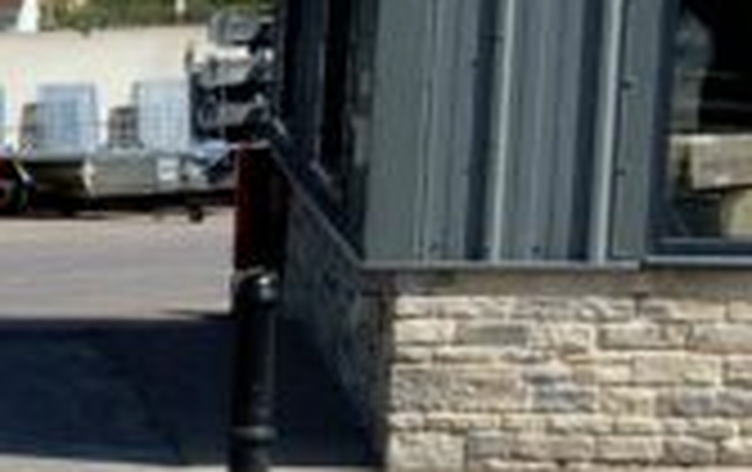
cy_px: 643
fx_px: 3859
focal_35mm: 188
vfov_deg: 6.9
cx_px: -1117
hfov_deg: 9.7
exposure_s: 1/2320
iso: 20
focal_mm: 3
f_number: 1.8
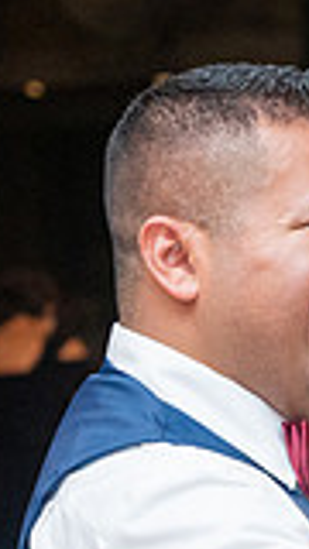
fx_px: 3860
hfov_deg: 4.5
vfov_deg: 8.1
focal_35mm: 265
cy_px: 576
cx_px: 587
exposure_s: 1/160
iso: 2500
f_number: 4
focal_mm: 70
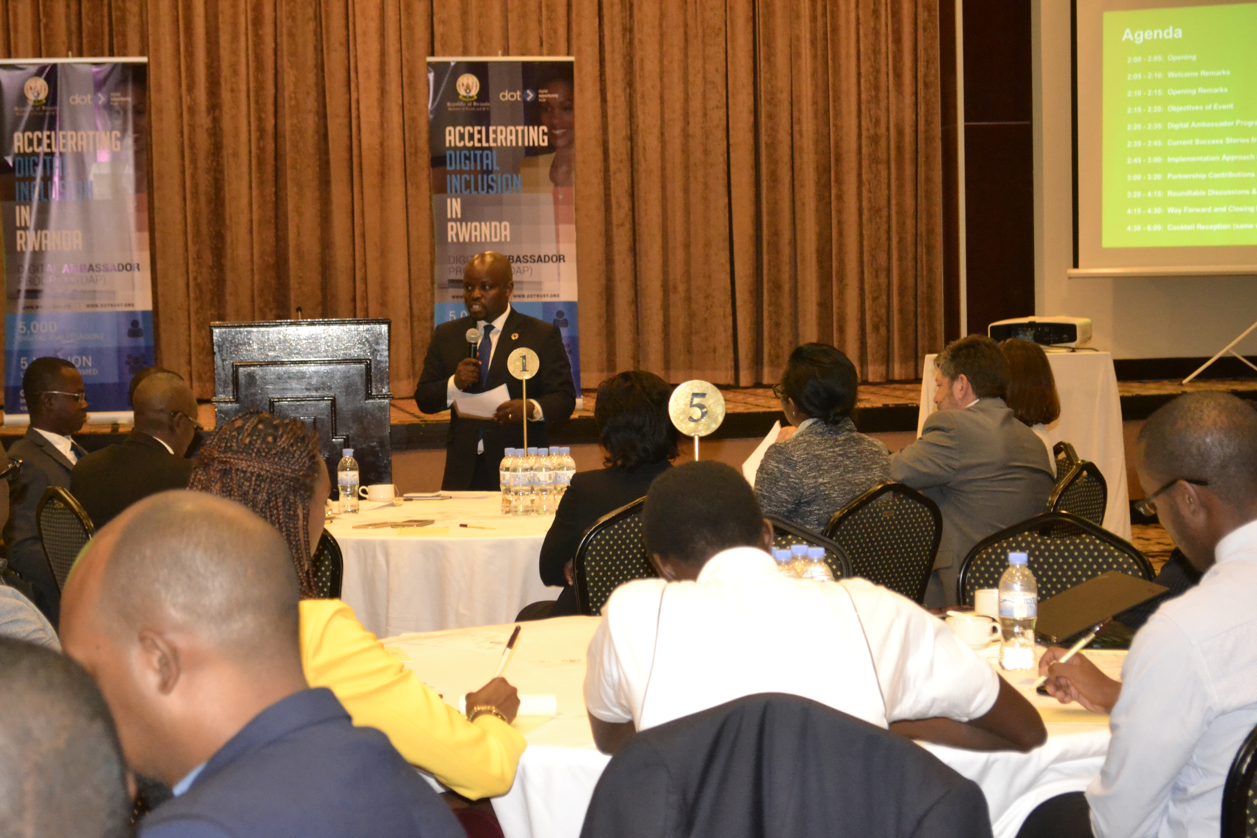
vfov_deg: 17.5
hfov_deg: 26.0
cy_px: 419
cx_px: 628
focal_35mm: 78
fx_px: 2723
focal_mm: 52
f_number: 7.1
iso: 3200
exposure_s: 1/60
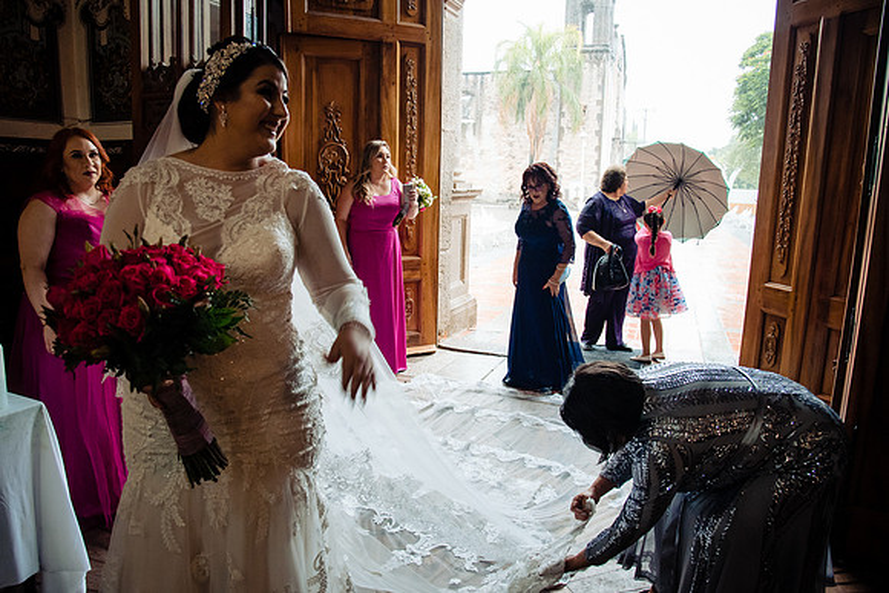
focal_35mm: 26
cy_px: 297
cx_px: 426
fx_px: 636
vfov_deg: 50.0
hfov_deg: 69.9
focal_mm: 24
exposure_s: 1/160
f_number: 5.6
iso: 2000
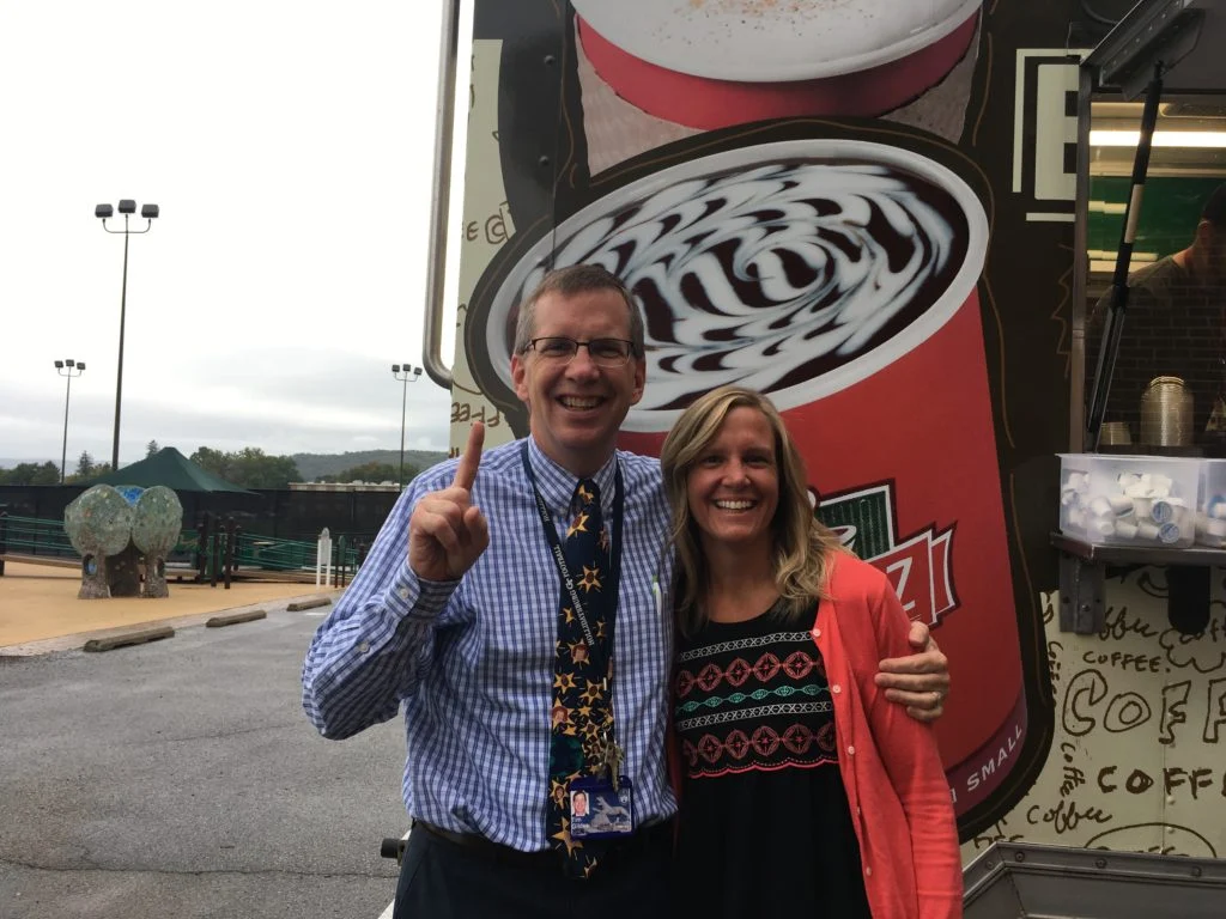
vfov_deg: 48.2
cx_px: 613
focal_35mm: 29
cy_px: 460
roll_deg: -1.4
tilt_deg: +2.9
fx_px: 1027
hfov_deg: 61.7
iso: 25
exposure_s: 1/123
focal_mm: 4.15
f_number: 2.2
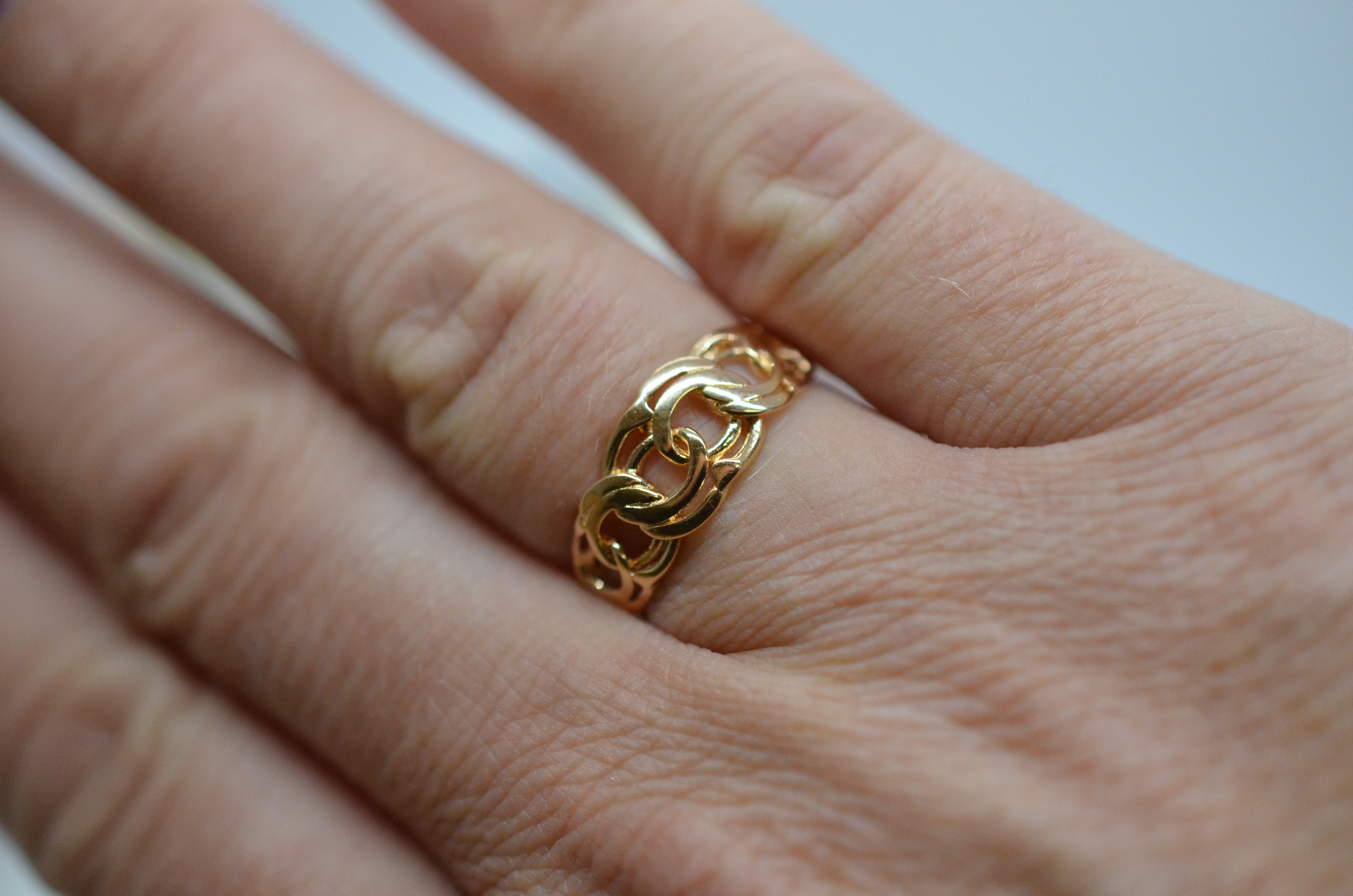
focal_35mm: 60
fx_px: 2250
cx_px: 676
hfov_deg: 33.5
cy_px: 448
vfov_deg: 22.5
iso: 2500
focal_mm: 40
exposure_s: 1/2500
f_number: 4
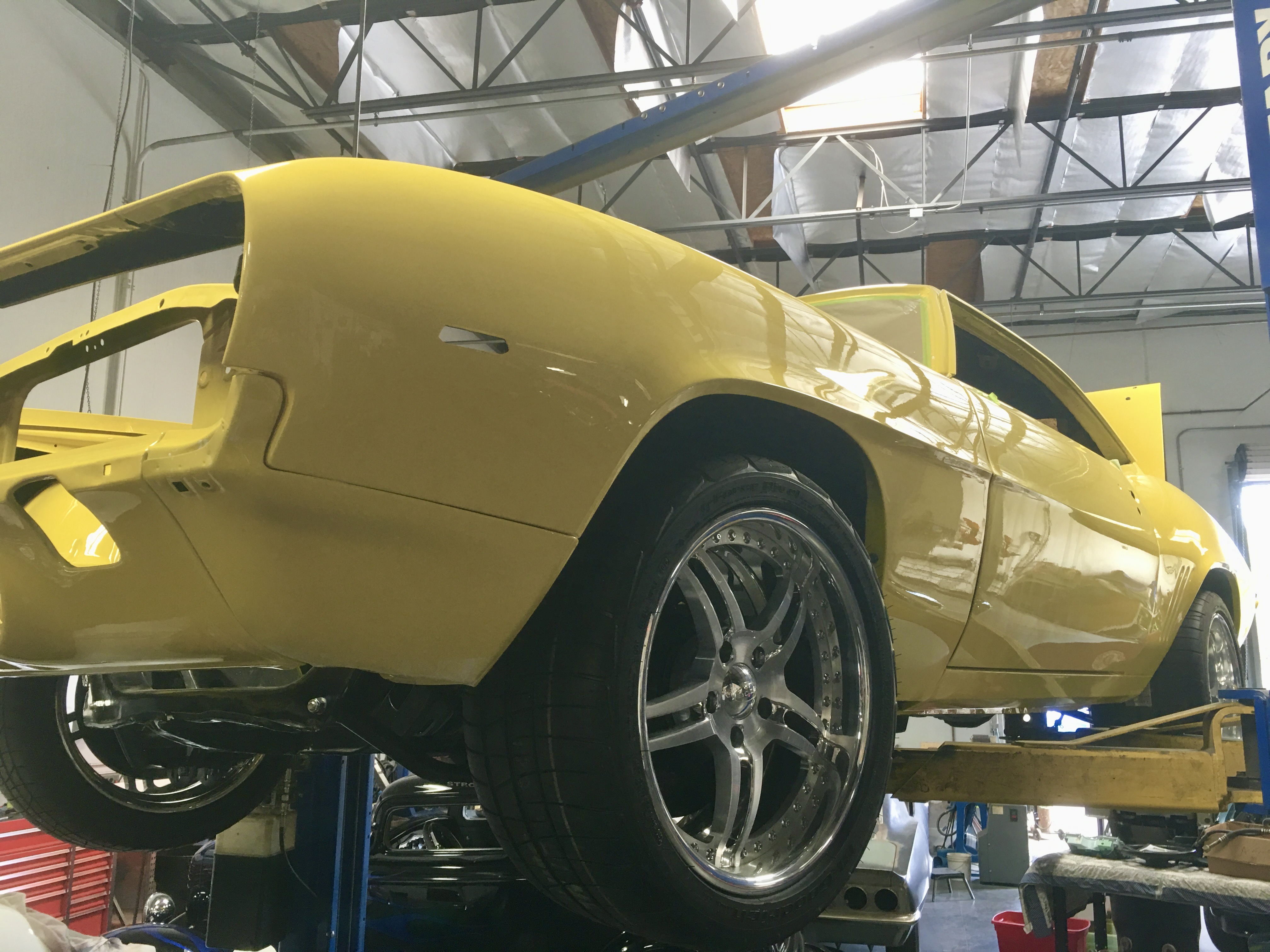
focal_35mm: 29
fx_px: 1064
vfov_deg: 48.2
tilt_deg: +10.5
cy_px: 476
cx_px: 635
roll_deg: -1.7
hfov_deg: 61.7
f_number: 2.2
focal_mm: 4.15
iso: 32
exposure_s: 1/15
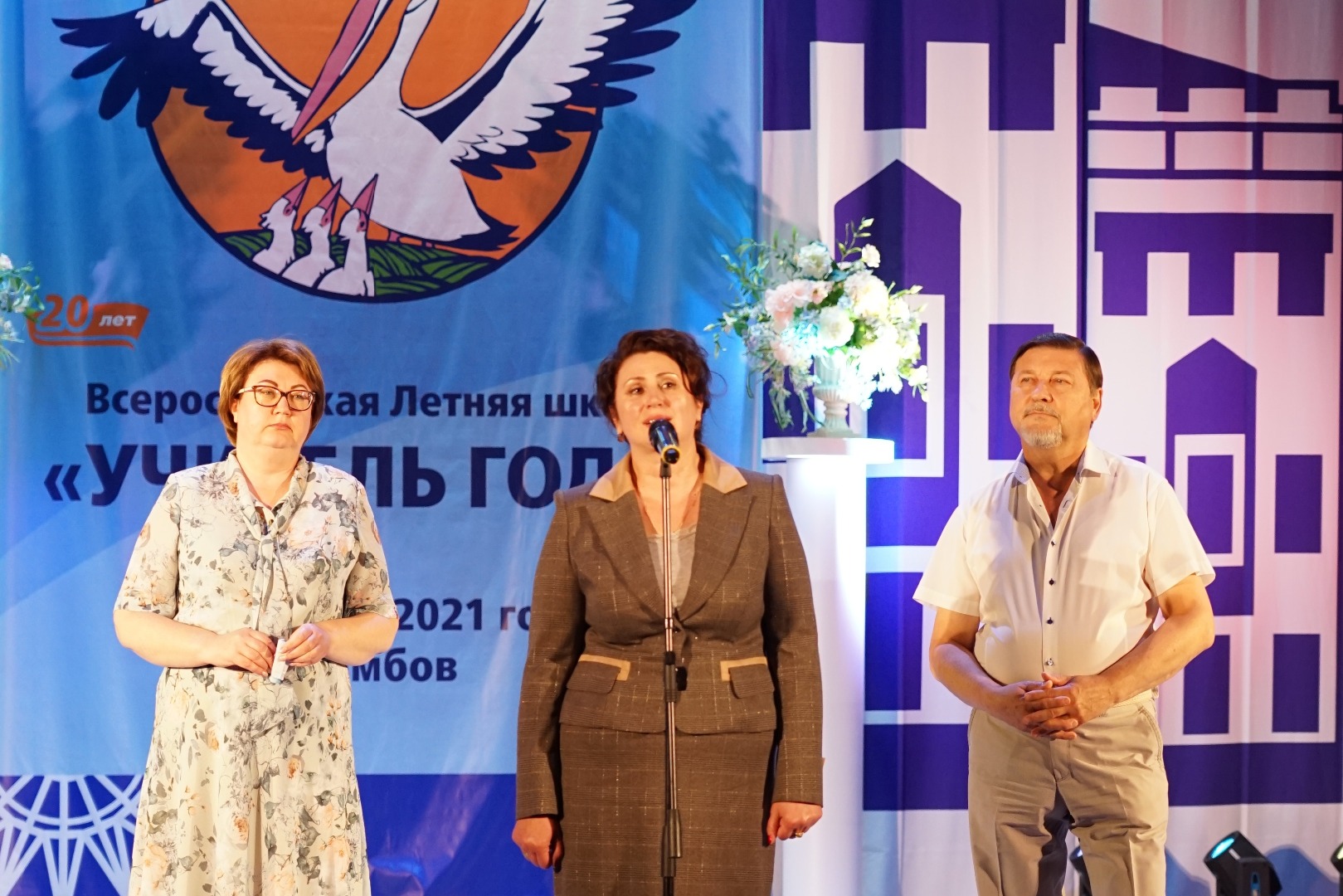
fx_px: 2724
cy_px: 448
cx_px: 672
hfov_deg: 27.7
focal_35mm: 73
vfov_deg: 18.7
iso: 1250
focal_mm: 73
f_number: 4
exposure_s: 1/125
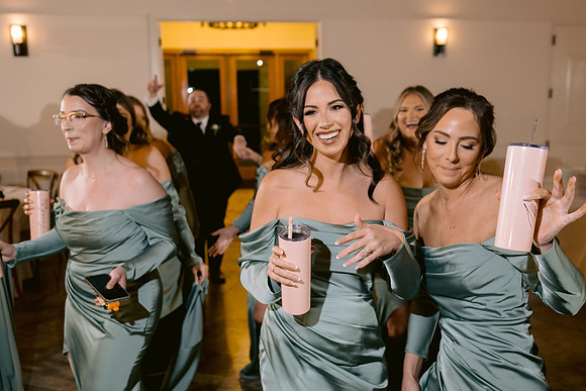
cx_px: 293
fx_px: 570
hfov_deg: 54.4
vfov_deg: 37.9
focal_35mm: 35
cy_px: 196
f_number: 3.2
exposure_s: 1/125
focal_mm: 35
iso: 1600
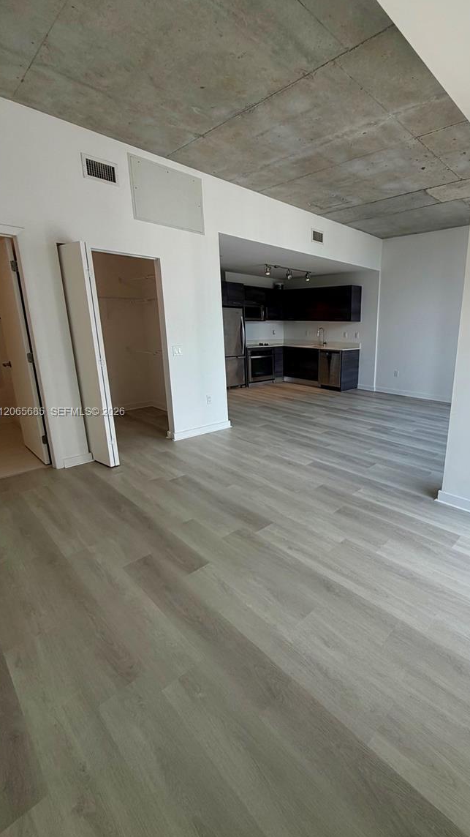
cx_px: 319
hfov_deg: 65.0
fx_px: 355
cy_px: 413
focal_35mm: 16
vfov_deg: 99.4
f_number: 2.2
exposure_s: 1/121
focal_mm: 2.22
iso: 50
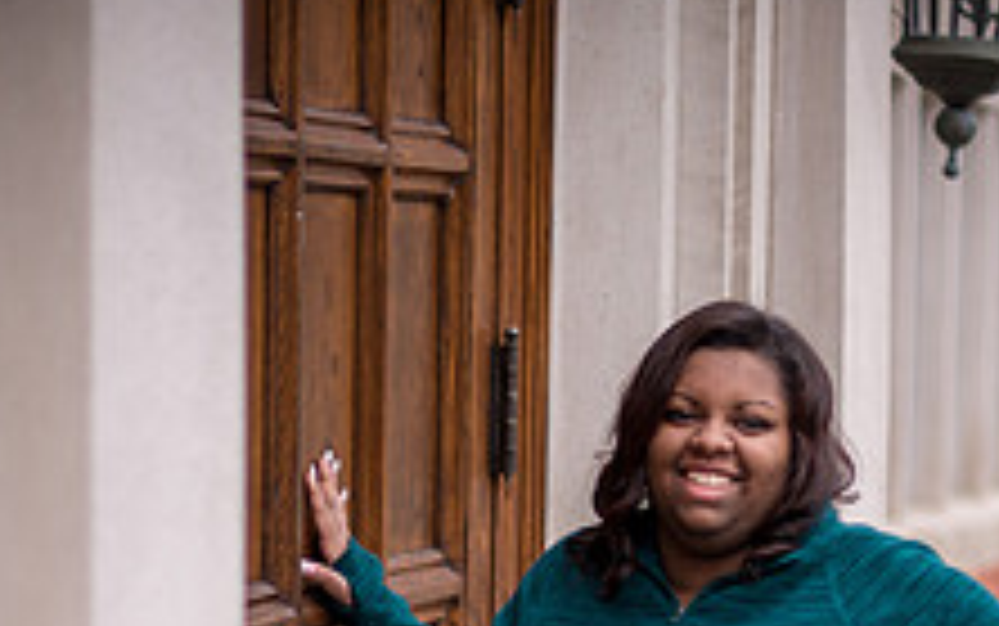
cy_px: 768
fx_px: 3623
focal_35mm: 133
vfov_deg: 9.7
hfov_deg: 15.7
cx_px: 531
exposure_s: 1/160
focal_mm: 50
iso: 200
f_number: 1.4
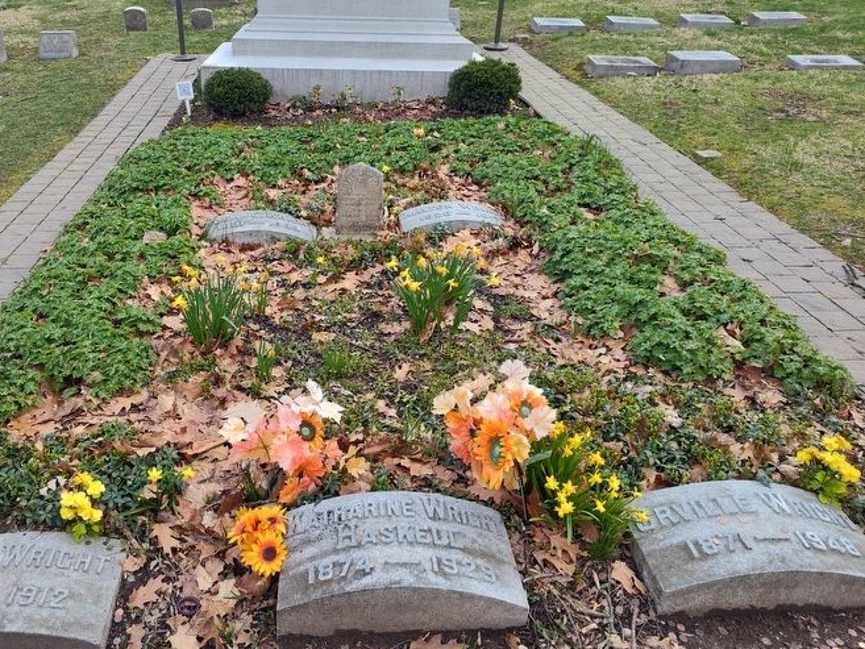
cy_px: 274
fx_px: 700
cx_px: 345
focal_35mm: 28
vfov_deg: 49.6
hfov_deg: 62.9
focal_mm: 5.56
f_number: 1.8
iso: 100
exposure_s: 1/699
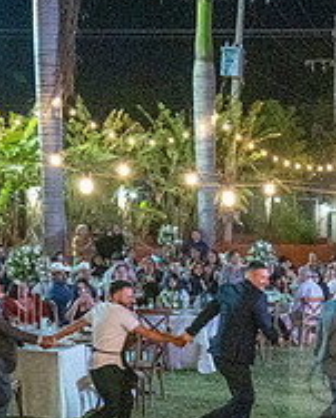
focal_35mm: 81
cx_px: 483
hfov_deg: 17.4
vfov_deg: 23.0
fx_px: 1004
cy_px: 364
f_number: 5
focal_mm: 28
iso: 4000
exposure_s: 1/80
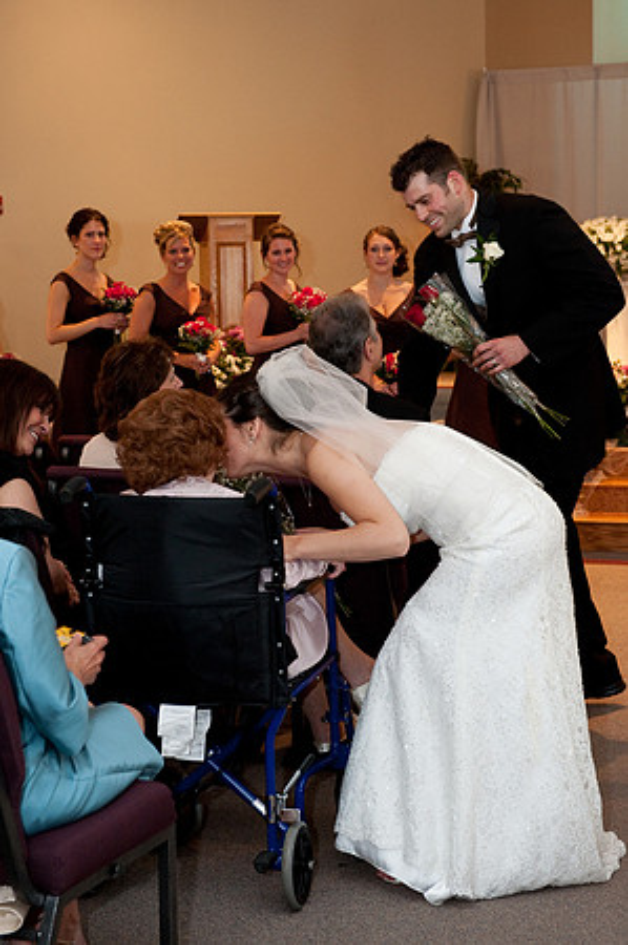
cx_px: 314
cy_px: 472
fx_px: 1836
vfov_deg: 28.9
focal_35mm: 70
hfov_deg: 19.4
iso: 1250
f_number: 5.6
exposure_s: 1/60
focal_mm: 70
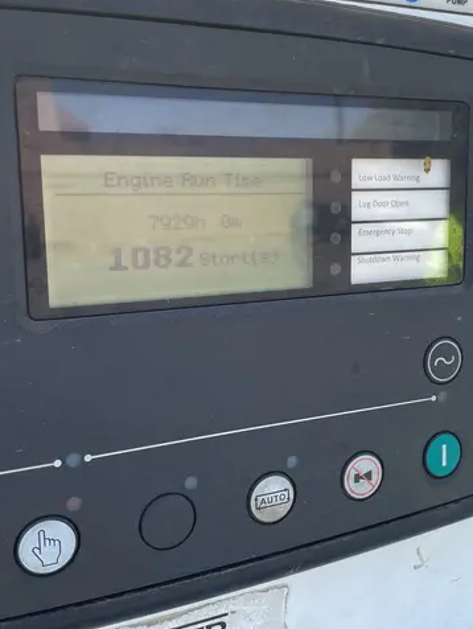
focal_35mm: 40
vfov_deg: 46.7
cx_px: 303
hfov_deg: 35.8
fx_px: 727
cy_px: 290
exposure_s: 1/1195
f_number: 1.6
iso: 32
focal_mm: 4.2
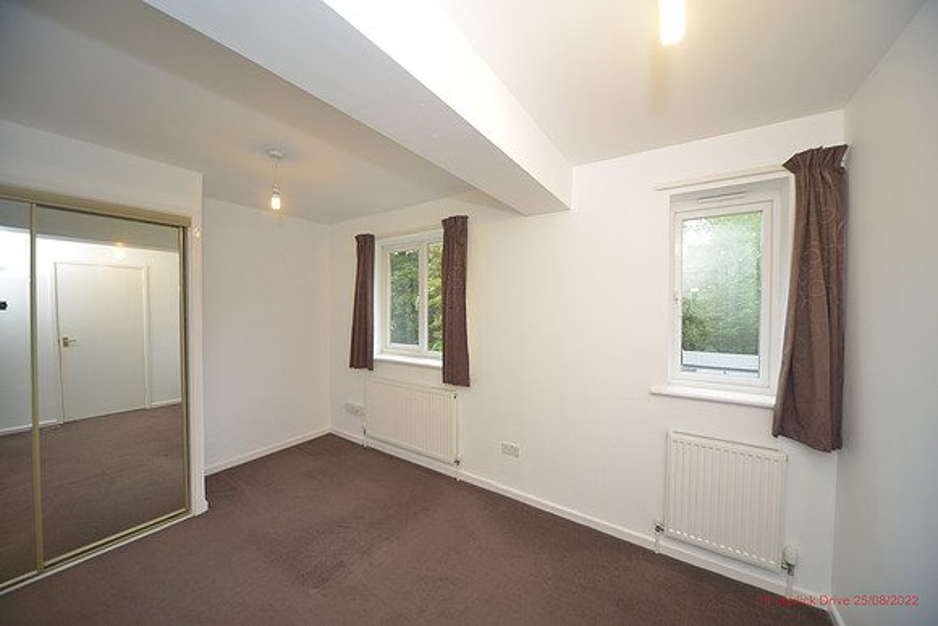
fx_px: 313
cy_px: 313
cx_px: 469
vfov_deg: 90.0
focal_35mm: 12
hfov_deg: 112.6
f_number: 5.6
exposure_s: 1/30
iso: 400
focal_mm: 12
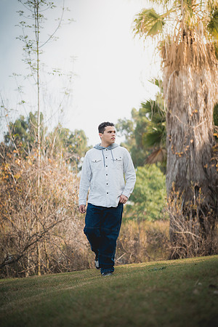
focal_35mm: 50
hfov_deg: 27.0
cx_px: 109
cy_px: 164
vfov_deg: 39.6
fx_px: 454
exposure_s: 1/4000
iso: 250
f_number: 1.4
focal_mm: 50
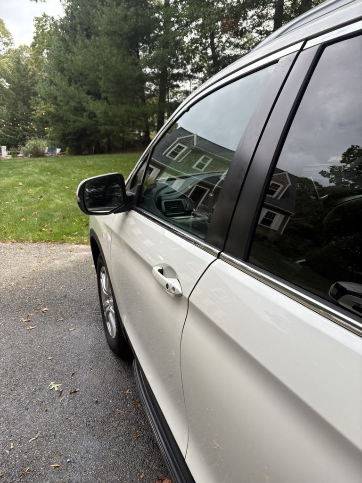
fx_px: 363
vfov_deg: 67.3
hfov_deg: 53.1
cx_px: 181
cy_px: 242
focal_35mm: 26
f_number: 1.6
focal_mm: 5.96
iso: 50
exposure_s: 1/660
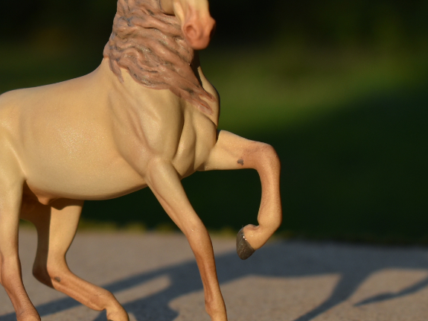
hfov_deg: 14.3
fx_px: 1704
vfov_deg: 10.8
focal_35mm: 138
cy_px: 129
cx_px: 144
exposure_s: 1/400
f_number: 8
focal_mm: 55
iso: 100
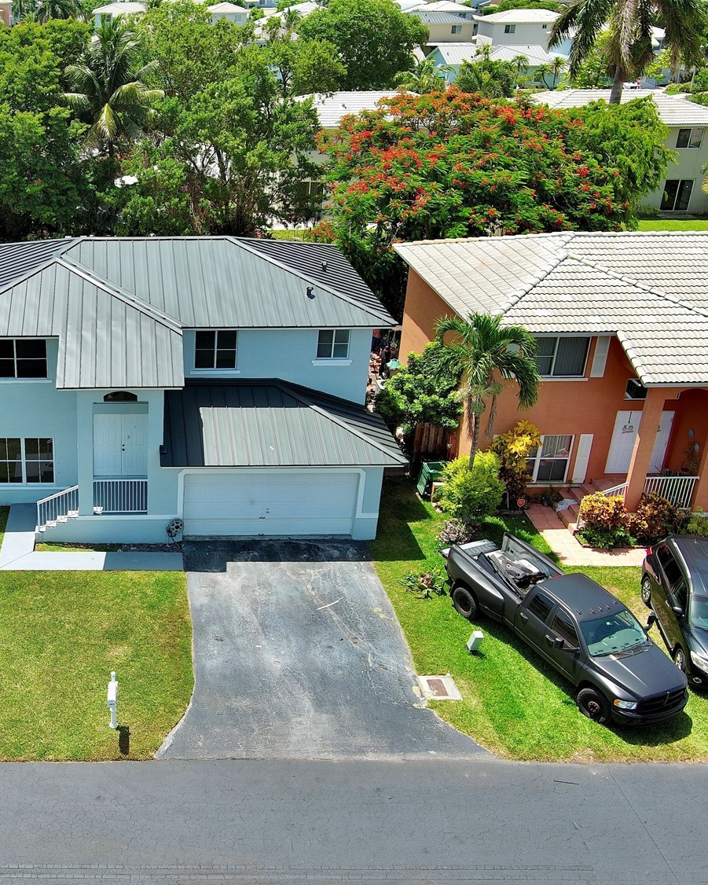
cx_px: 114
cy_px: 444
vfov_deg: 44.8
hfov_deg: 35.0
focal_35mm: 41
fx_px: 1074
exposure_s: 1/891
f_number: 2.8
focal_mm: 10.57
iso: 100
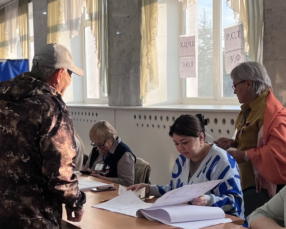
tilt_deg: -5.4
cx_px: 85
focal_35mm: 71
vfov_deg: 21.5
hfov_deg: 26.5
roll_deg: +1.4
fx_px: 601
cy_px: 149
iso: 40
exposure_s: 1/247
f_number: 1.6
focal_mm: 5.1
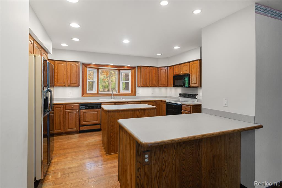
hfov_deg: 61.9
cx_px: 141
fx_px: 235
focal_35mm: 30
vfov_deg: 43.6
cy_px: 94
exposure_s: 1/3
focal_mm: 30
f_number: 9
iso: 320
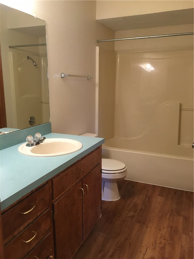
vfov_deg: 61.7
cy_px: 130
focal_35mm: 29
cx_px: 97
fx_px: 217
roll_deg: +0.6
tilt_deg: -12.3
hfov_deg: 48.2
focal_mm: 4.15
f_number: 2.2
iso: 100
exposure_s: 1/30
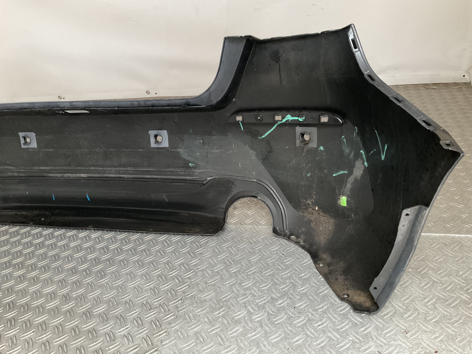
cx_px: 236
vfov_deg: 48.2
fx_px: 395
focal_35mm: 29
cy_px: 177
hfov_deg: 61.7
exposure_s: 1/50
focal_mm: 3
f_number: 1.8
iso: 250
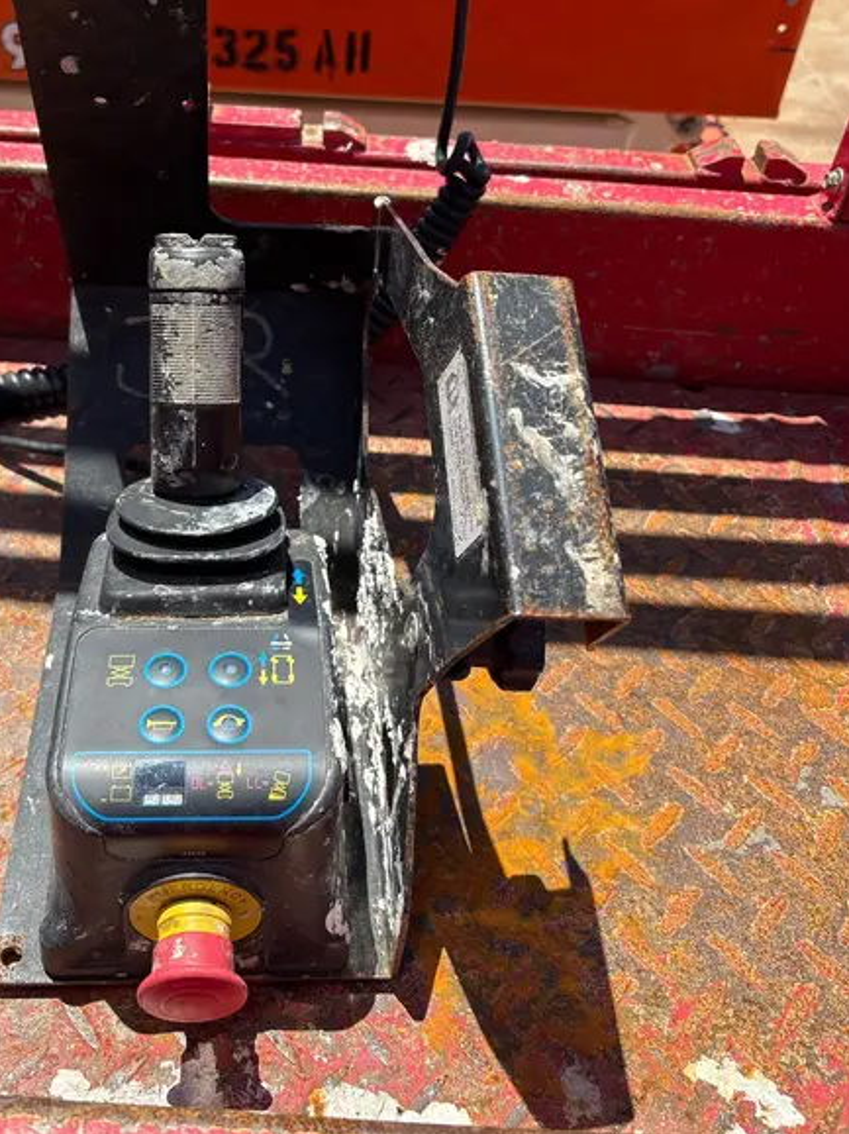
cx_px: 316
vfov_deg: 54.7
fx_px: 1080
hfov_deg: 42.6
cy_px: 419
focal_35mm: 33
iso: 50
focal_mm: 5.96
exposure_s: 1/2105
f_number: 1.6
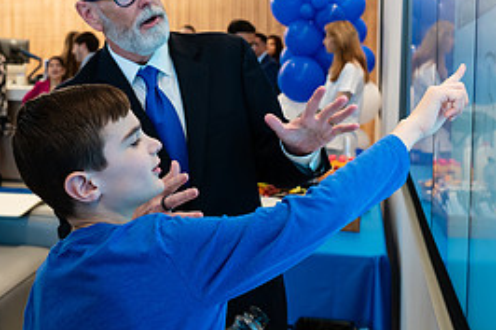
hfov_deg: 34.6
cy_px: 121
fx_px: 785
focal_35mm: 57
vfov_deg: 23.7
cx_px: 154
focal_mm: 24
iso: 640
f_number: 3.5
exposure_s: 1/200
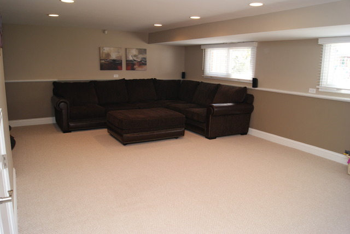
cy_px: 117
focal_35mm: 27
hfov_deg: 67.3
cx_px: 175
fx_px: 263
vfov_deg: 48.0
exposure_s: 1/60
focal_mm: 18
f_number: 5.6
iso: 400
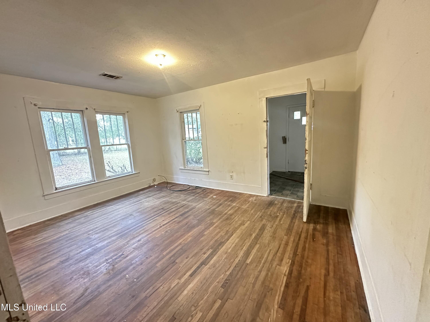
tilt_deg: -9.0
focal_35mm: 14
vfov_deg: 85.7
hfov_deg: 102.1
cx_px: 215
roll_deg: +3.1
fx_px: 174
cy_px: 161
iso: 1250
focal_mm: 2.22
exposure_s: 1/60
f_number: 2.2
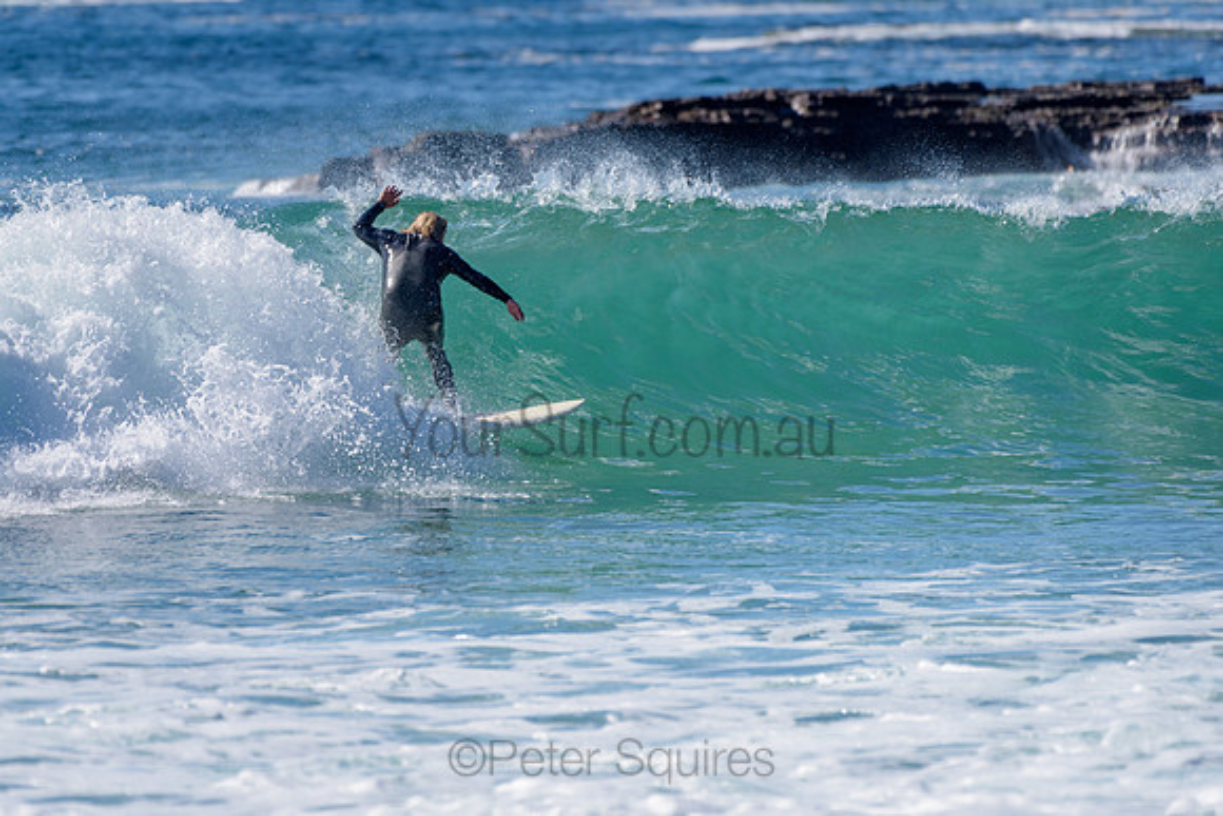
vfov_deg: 2.2
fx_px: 20827
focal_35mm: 613
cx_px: 473
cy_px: 341
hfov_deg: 3.4
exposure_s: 1/2000
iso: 140
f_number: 5.6
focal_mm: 500
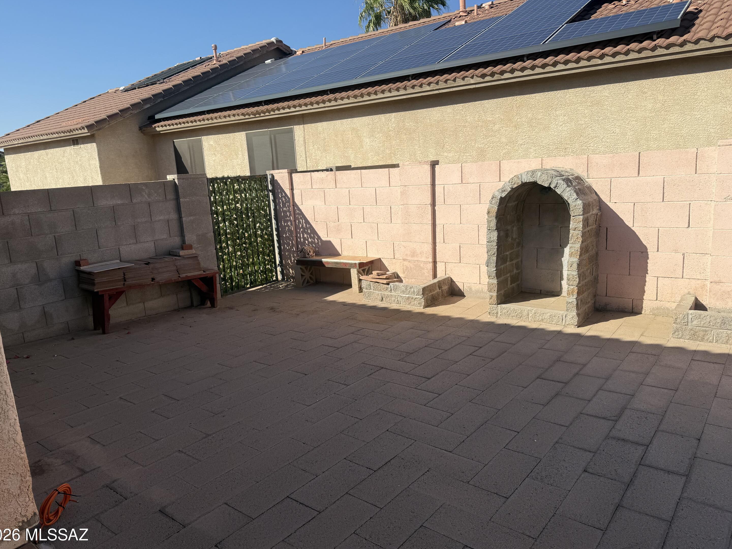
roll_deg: +4.7
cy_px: 275
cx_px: 353
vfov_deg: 54.9
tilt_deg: -11.4
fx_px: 529
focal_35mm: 25
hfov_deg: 69.4
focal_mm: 6.76
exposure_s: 1/4975
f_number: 1.78
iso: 80
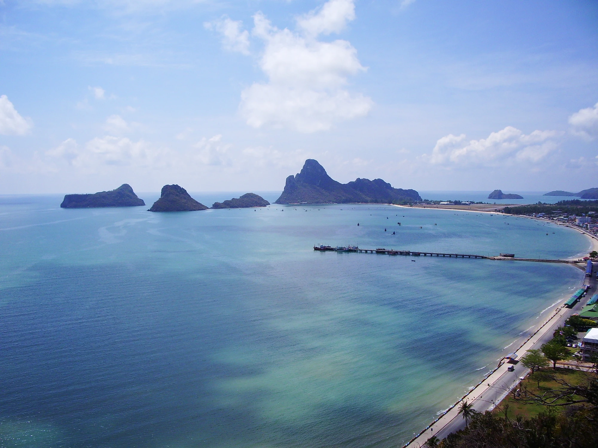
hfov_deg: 52.6
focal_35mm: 35
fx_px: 605
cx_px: 299
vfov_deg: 40.7
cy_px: 224
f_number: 4.3
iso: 80
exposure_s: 1/1500
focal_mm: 5.8
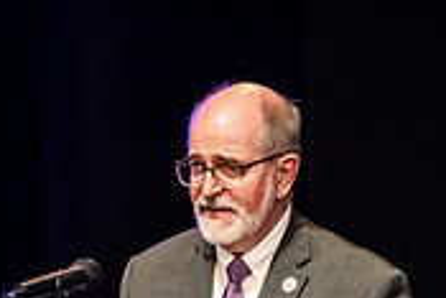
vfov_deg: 2.3
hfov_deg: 3.5
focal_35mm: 595
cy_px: 429
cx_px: 155
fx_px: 7377
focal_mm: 180
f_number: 3.2
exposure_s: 1/200
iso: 3200
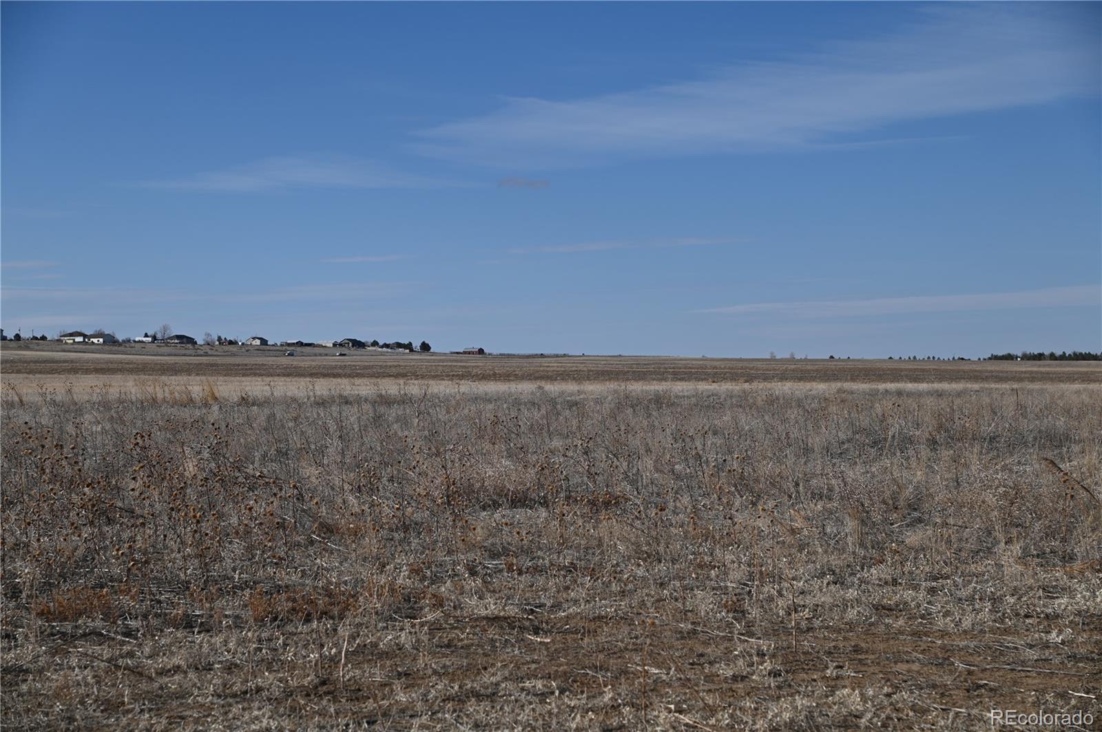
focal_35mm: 75
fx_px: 2293
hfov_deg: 27.0
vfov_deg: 18.1
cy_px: 366
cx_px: 551
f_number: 7.1
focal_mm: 75
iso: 100
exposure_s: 1/800
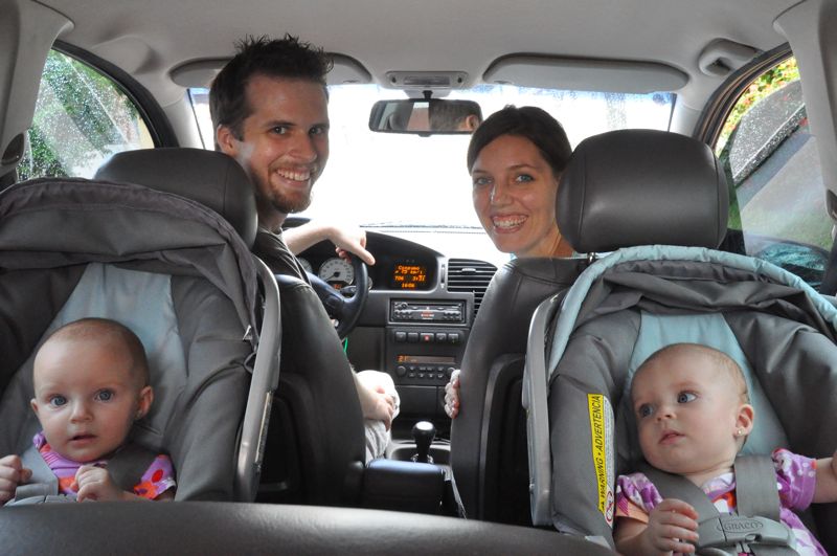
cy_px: 278
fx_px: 836
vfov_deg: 36.8
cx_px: 418
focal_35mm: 36
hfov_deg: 53.2
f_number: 14
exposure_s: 1/20
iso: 3200
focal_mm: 24
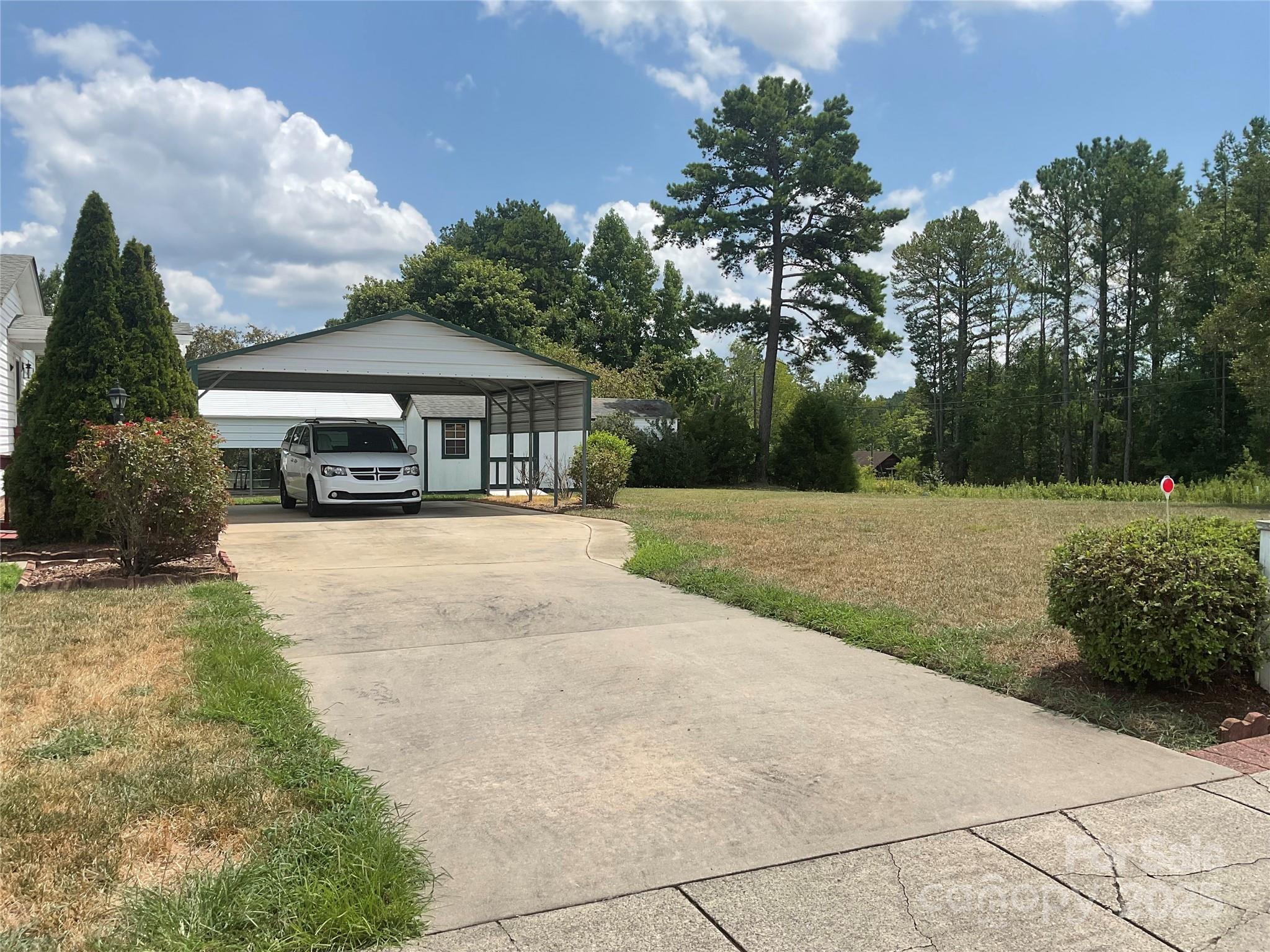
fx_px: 1064
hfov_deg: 61.7
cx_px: 635
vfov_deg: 48.2
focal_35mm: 29
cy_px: 476
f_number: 1.8
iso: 16
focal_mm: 3
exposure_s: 1/2538
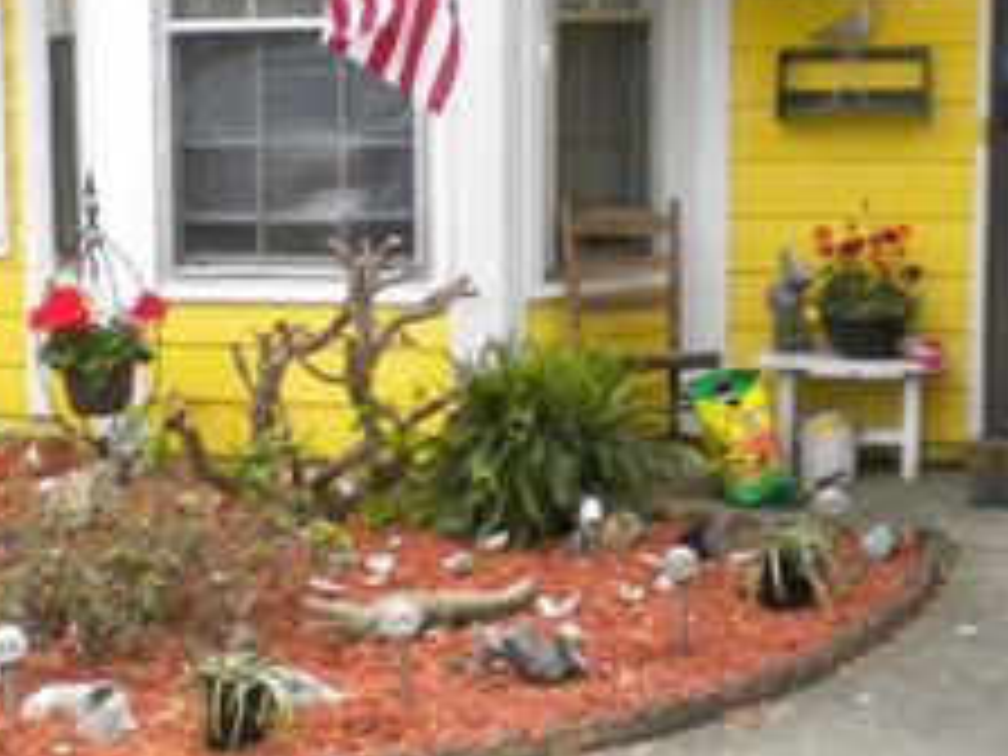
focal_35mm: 78
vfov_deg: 18.9
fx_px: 2271
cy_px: 421
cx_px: 302
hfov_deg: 24.8
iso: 113
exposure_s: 1/200
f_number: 4.6
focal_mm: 6.3
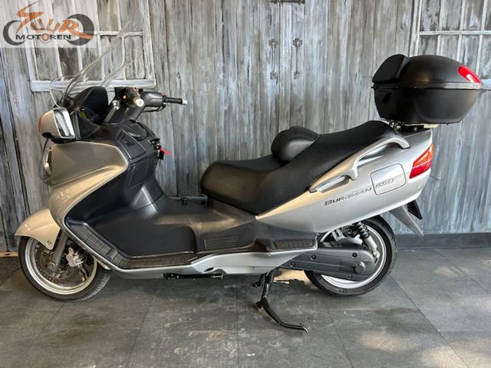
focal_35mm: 26
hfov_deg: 67.3
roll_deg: +0.9
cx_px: 246
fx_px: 369
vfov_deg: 53.1
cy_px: 184
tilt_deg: -13.9
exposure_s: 1/121
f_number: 1.5
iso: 80
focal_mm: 5.7
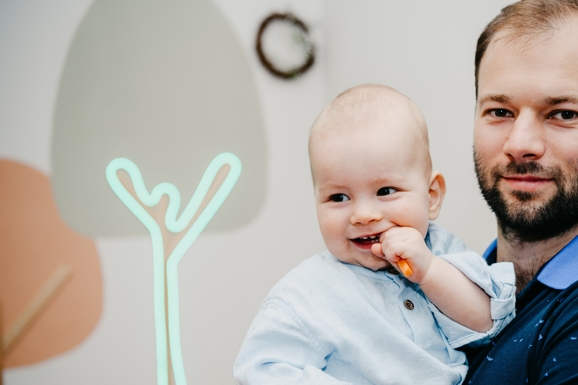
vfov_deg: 25.4
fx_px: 851
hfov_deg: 37.3
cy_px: 242
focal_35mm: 53
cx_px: 366
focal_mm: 40
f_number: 3.2
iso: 160
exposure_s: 1/160
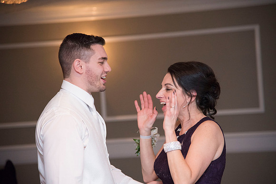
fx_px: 843
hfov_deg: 18.6
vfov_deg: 12.5
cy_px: 92
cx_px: 138
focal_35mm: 110
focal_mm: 110
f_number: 4
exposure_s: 1/125
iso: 2000
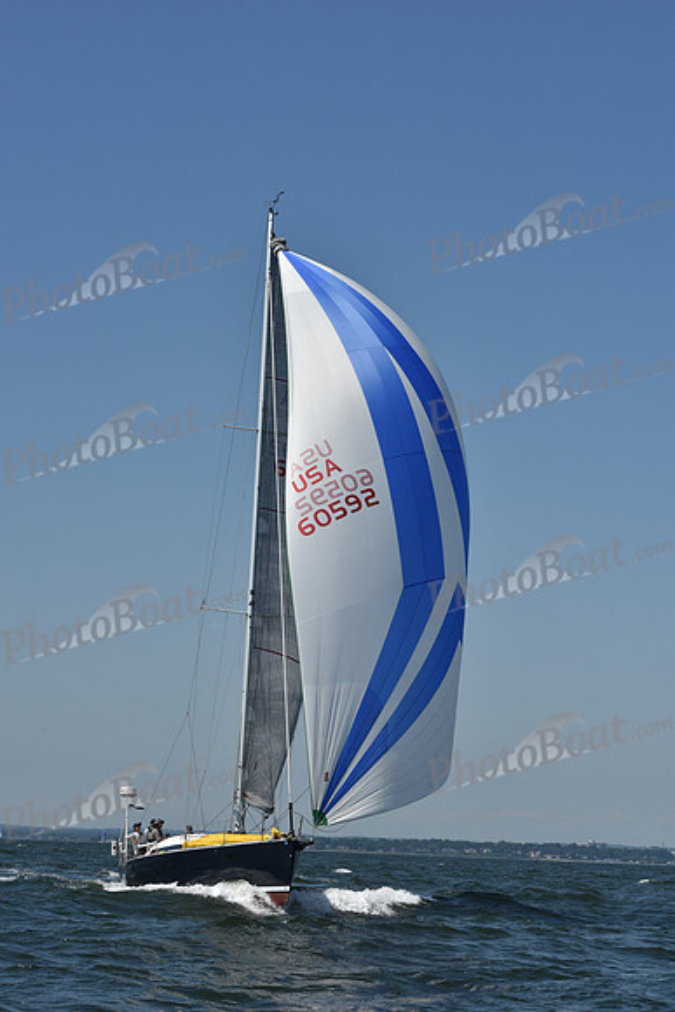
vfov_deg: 24.8
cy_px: 506
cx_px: 338
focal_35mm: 82
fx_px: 2305
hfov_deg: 16.7
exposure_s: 1/1250
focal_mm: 82
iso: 250
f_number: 10
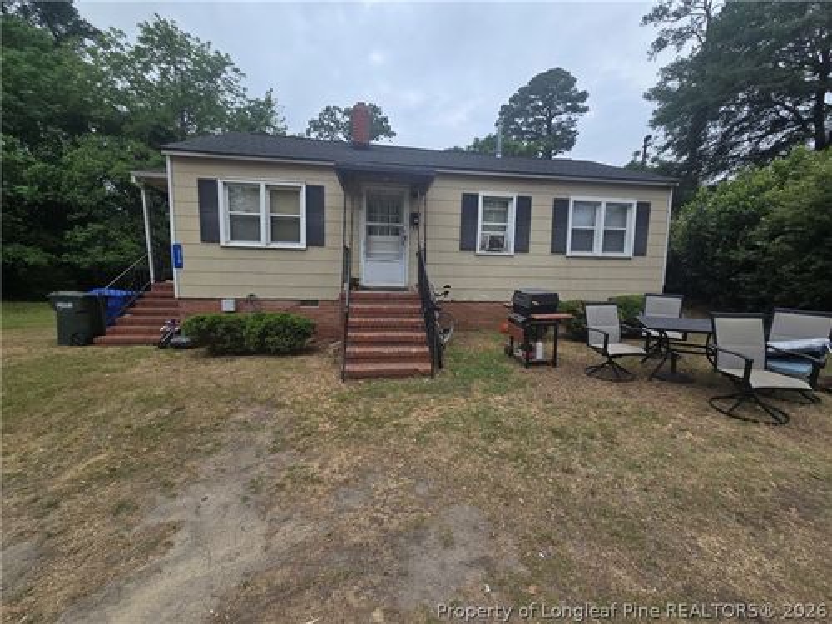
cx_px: 416
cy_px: 312
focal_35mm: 13
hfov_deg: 106.2
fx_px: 312
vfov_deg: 89.9
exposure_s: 1/2234
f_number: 2.2
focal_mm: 2.2
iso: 50
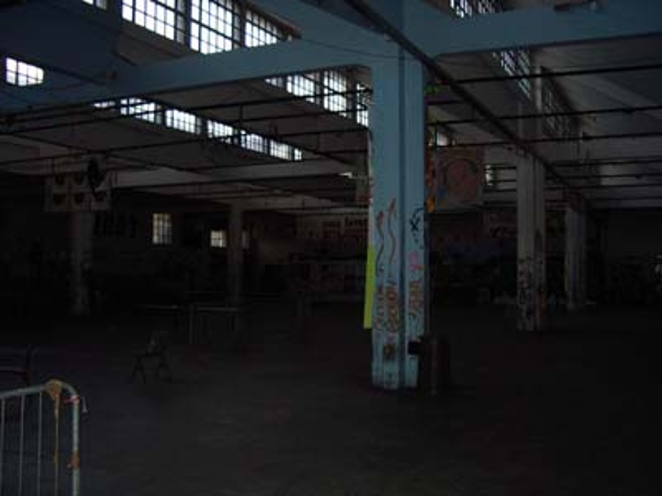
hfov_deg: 49.0
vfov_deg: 37.7
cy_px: 248
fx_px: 727
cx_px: 331
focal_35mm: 38
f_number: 2.6
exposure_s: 1/60
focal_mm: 5.8
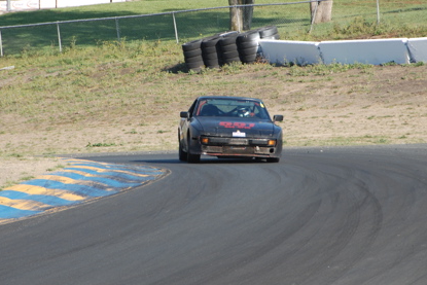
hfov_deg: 5.2
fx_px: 4663
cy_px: 110
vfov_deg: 3.5
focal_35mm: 393
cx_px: 203
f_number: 5.6
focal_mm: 170
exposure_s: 1/500
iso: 200
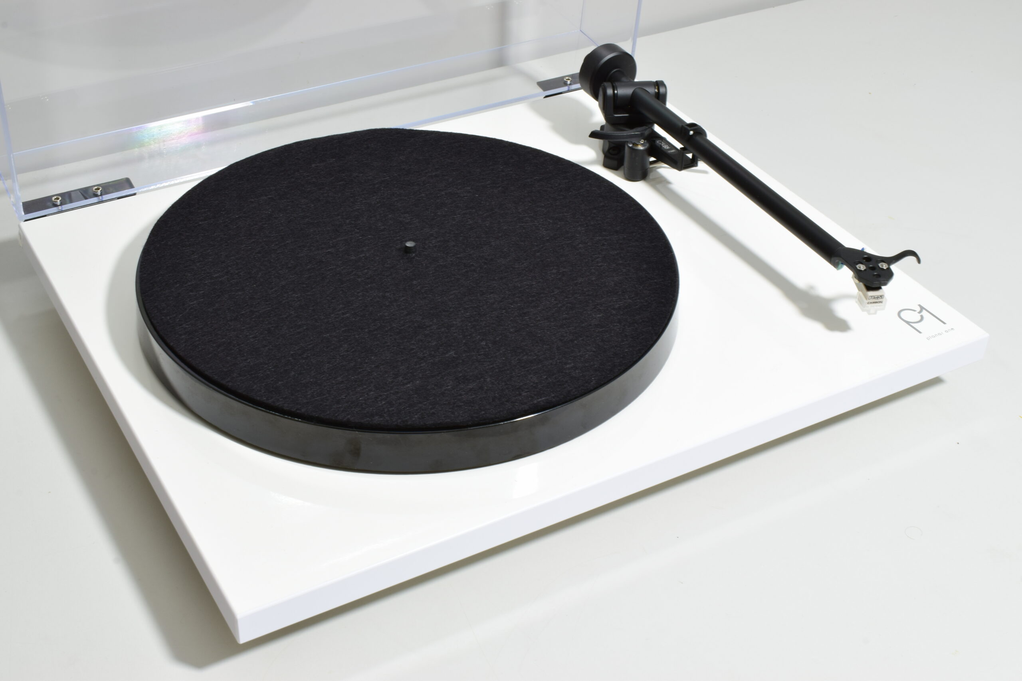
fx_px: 1448
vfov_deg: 26.5
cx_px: 511
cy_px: 340
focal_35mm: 51
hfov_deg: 38.9
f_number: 25
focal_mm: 34
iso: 100
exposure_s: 3
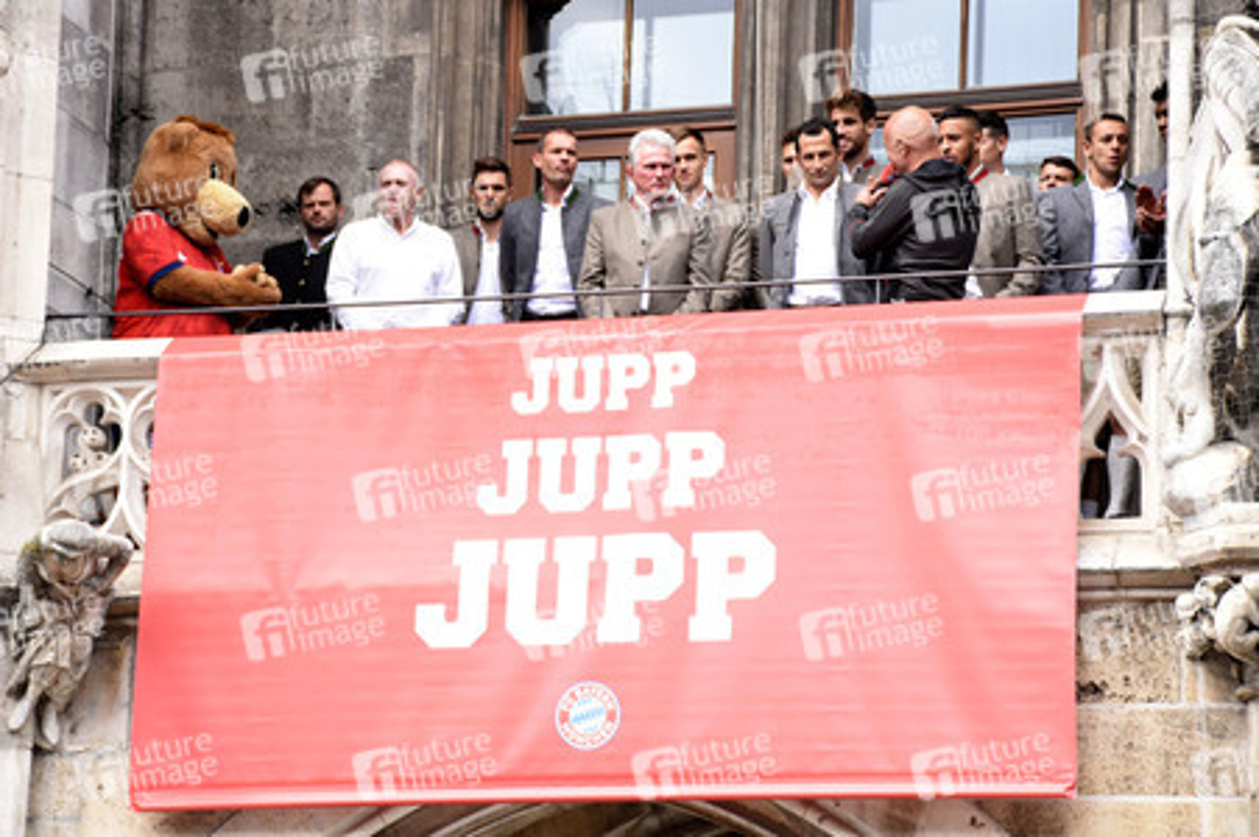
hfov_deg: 17.1
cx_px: 630
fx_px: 4193
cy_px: 418
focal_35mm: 120
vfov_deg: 11.4
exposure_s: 1/160
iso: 200
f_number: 6.3
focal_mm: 80
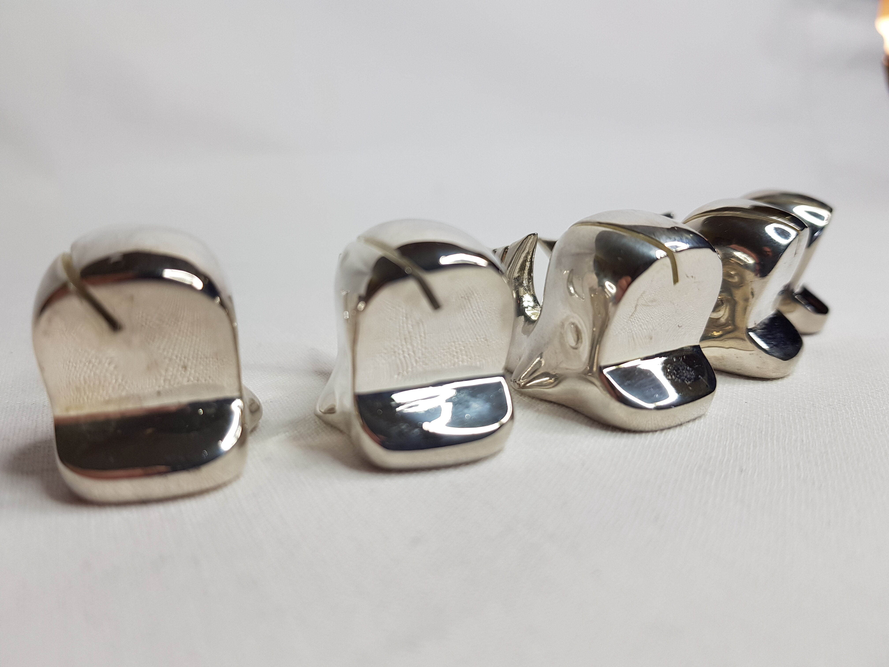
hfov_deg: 67.3
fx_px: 668
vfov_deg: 53.1
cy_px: 334
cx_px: 444
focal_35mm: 26
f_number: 1.7
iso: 40
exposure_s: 1/151
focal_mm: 4.2
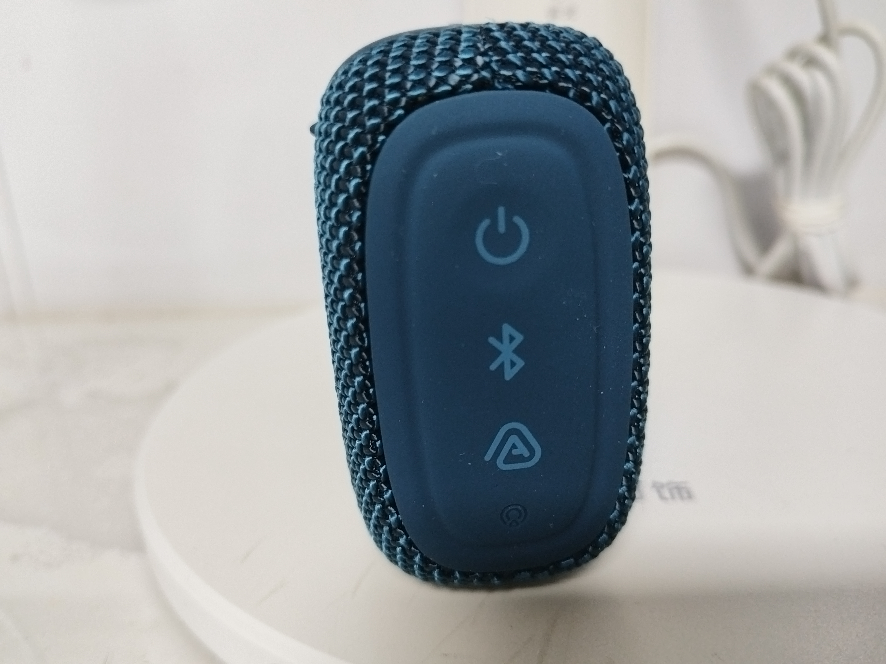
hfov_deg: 73.9
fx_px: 589
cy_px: 332
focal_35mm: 23
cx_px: 443
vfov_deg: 58.9
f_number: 1.9
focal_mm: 5.52
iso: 1514
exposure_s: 1/25
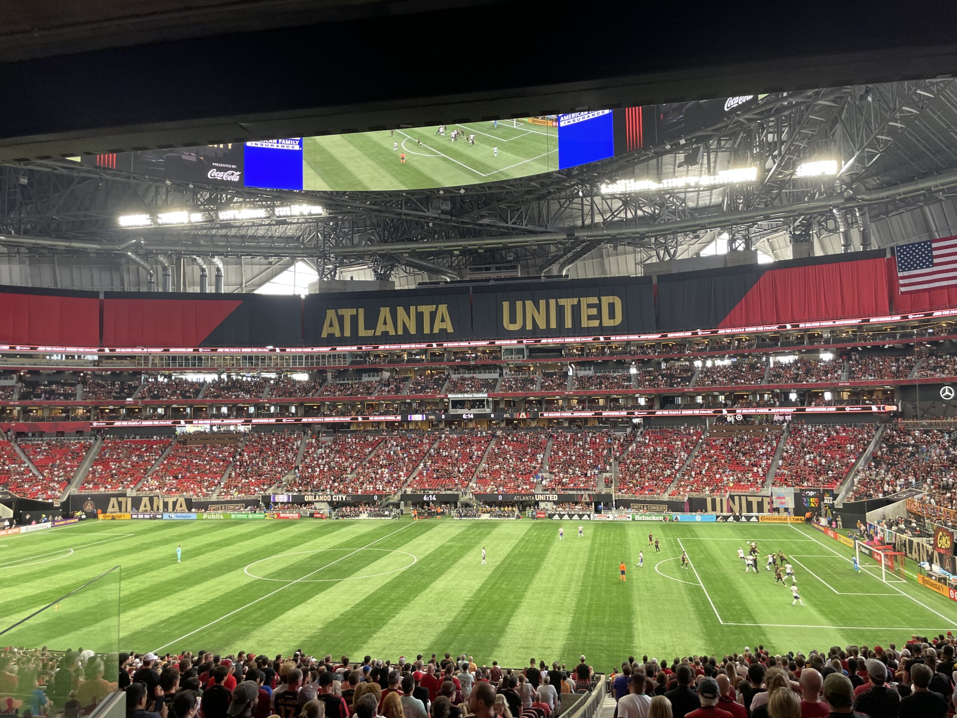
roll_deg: -0.7
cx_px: 478
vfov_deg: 53.1
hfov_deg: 67.3
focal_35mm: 26
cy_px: 359
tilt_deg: +3.5
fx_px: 719
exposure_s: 1/103
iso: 125
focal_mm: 4.2
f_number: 1.6
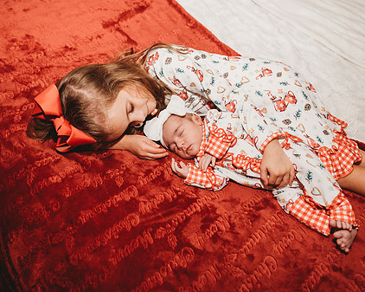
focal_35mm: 31
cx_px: 167
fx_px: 335
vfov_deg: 47.0
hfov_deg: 57.1
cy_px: 128
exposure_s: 1/250
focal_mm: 24
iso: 50
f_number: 2.8
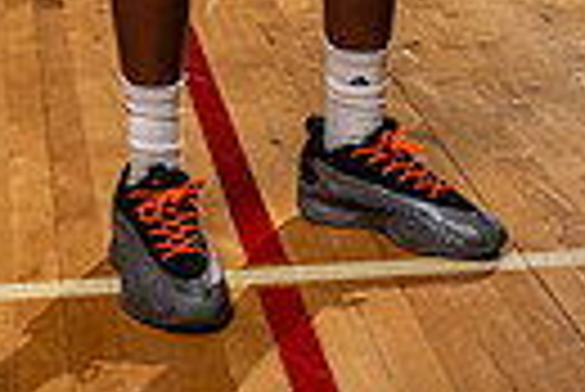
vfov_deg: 9.5
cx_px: 207
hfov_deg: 16.0
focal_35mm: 128
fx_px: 2082
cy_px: -550
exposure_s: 1/250
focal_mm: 37
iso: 125
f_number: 5.6
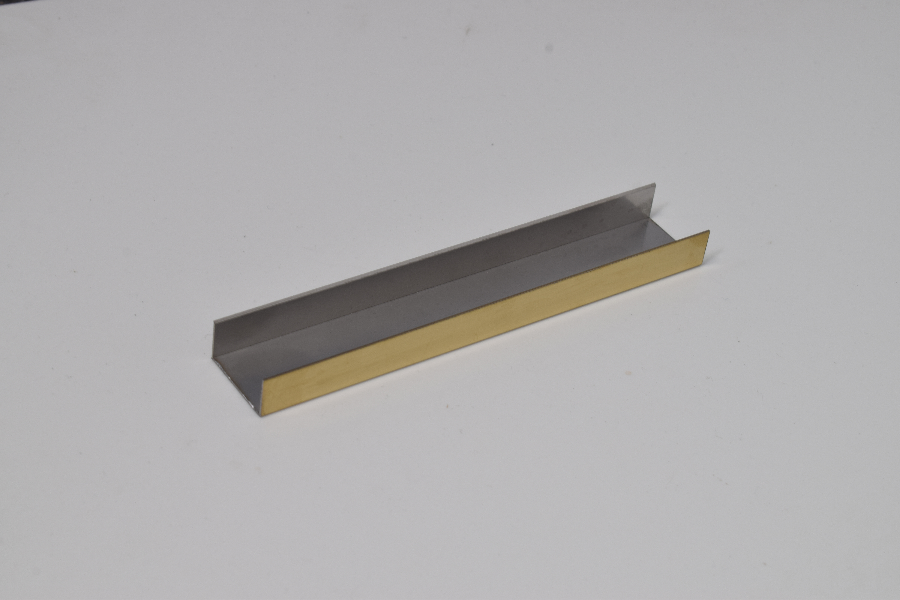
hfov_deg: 24.6
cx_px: 450
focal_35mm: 82
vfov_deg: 16.6
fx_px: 2062
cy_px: 300
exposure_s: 1/13
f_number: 14
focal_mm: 55
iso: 100
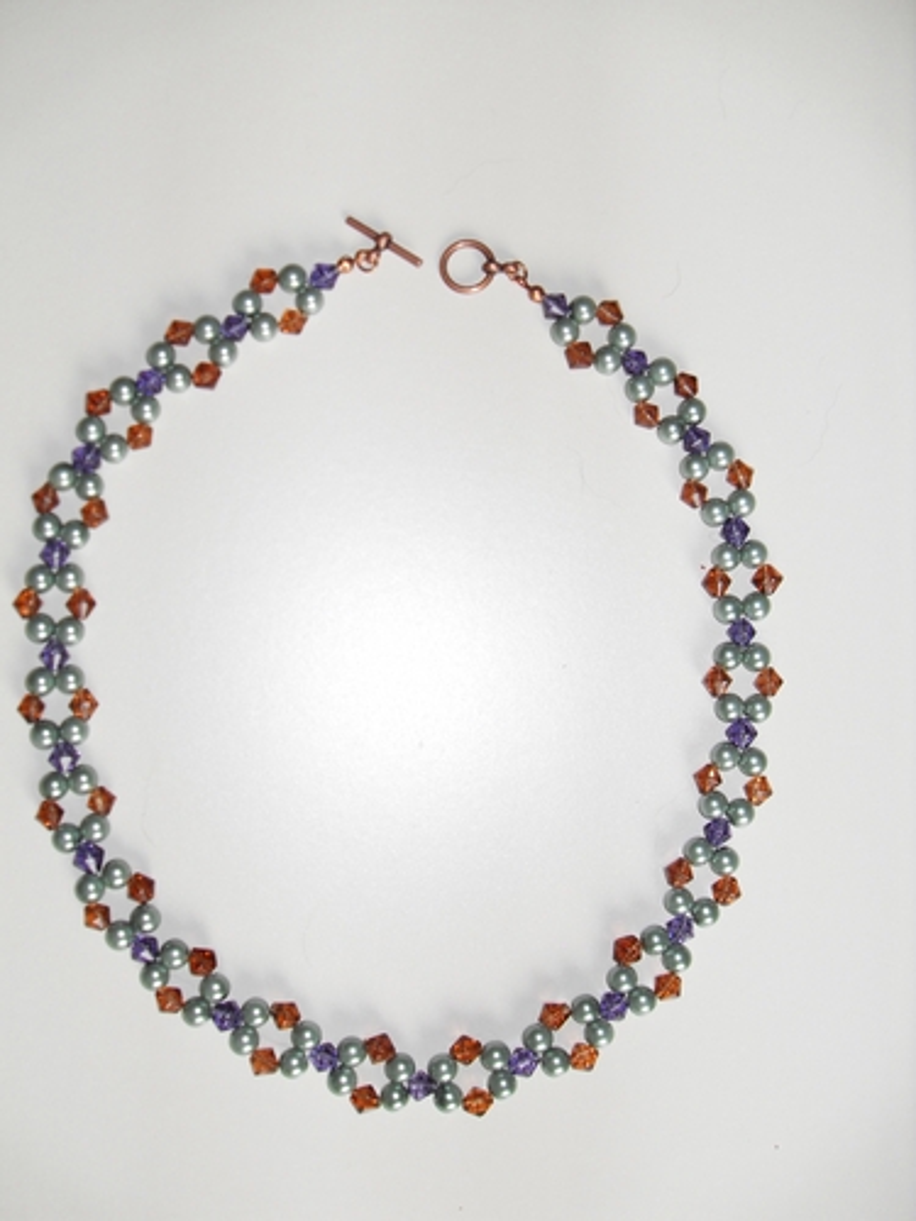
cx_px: 458
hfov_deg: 41.8
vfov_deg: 54.0
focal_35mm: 34
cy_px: 610
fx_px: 1200
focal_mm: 6.3
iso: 100
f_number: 2.8
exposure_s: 1/45
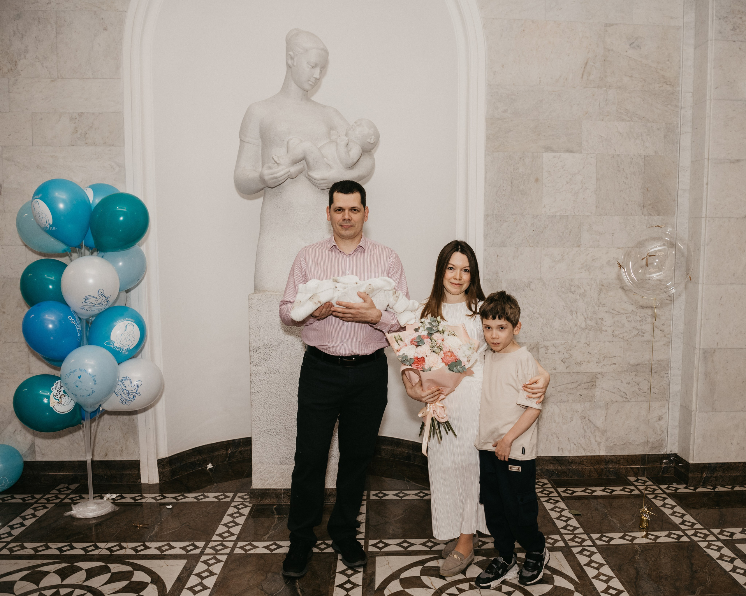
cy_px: 316
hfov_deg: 60.7
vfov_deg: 50.2
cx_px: 416
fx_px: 635
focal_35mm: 29
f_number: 4
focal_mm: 24
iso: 400
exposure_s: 1/160
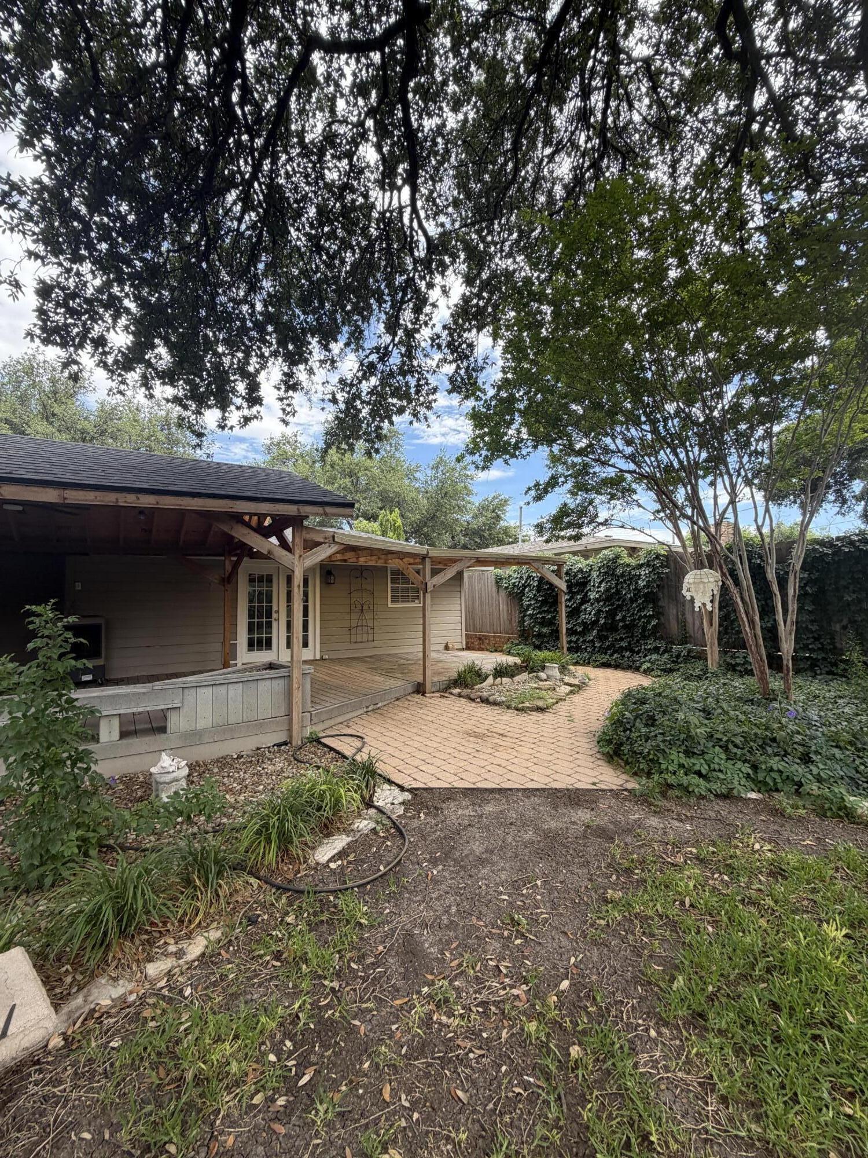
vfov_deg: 102.1
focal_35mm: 14
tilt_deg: +3.7
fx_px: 468
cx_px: 434
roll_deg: -0.1
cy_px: 579
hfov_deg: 85.7
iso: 50
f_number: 2.2
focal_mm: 2.22
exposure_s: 1/344
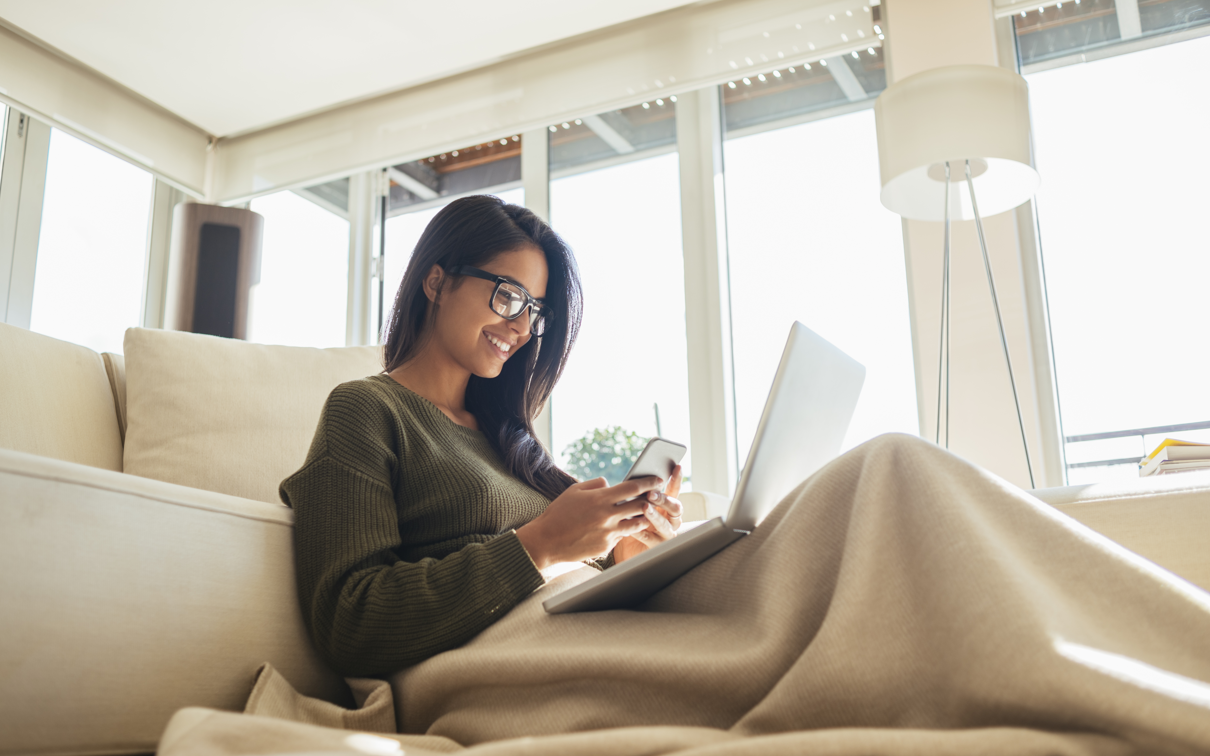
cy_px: 392
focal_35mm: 36
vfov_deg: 35.3
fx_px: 1187
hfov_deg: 54.0
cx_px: 600
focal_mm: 35
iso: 100
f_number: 3.2
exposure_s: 1/200
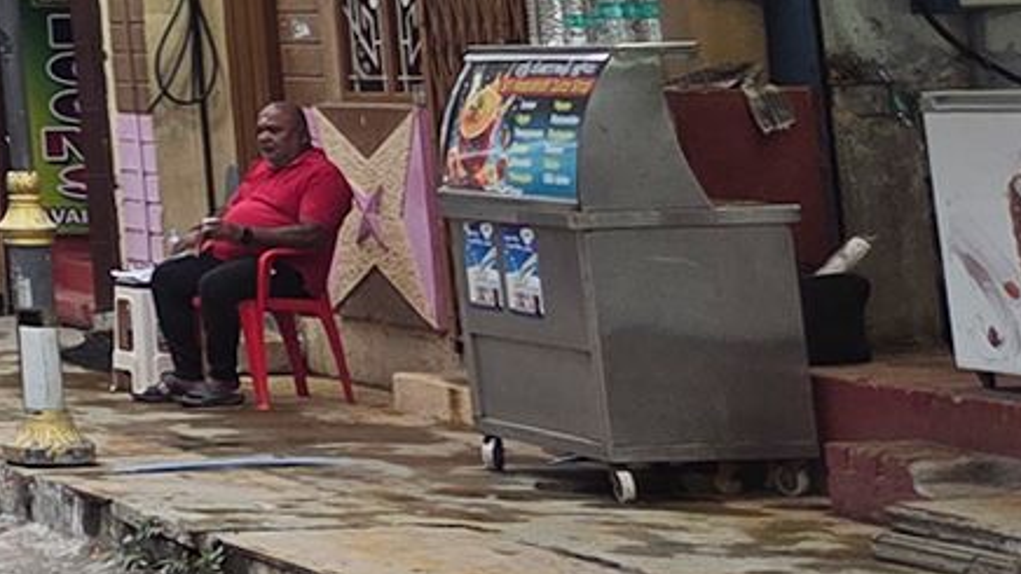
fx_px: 3113
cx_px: -1204
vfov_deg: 10.1
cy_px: -382
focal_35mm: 115
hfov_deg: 14.4
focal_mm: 5.4
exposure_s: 1/137
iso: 25
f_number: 1.8
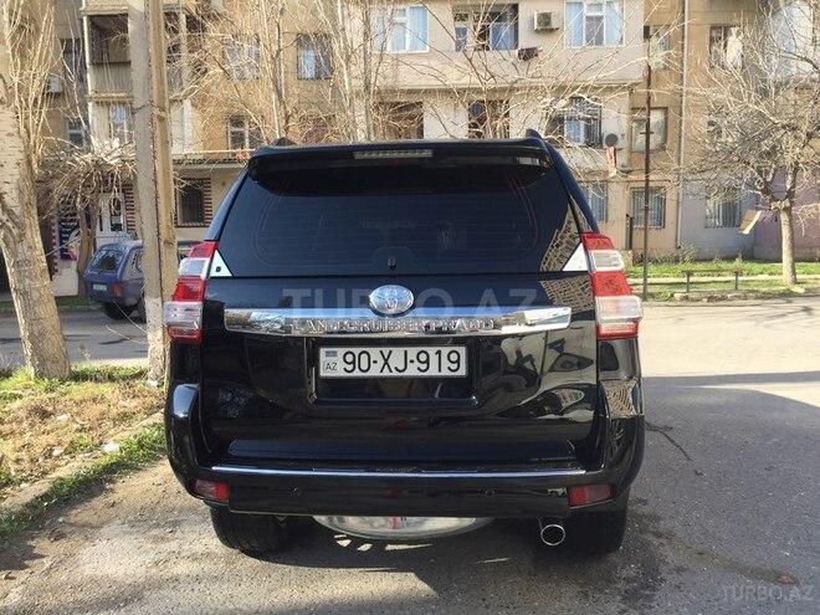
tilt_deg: -6.8
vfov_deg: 48.2
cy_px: 308
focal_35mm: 29
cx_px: 410
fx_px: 687
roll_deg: +0.5
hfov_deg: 61.7
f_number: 2.2
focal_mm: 4.15
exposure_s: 1/488
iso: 32
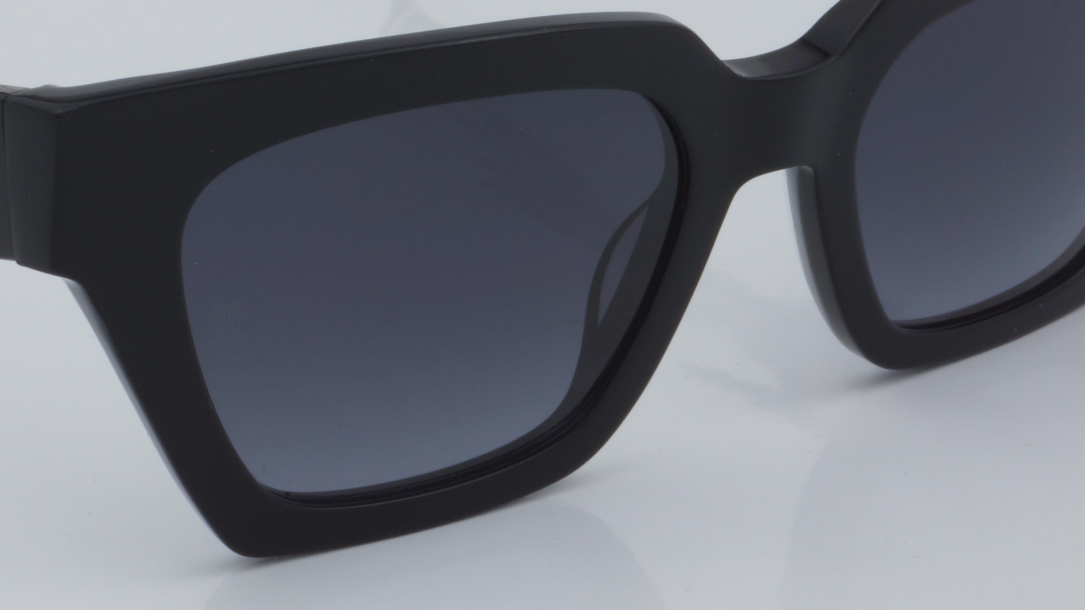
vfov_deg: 9.6
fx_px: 3623
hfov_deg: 17.0
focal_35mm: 126
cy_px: 191
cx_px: 338
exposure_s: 1/4
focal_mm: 45
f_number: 32
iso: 100
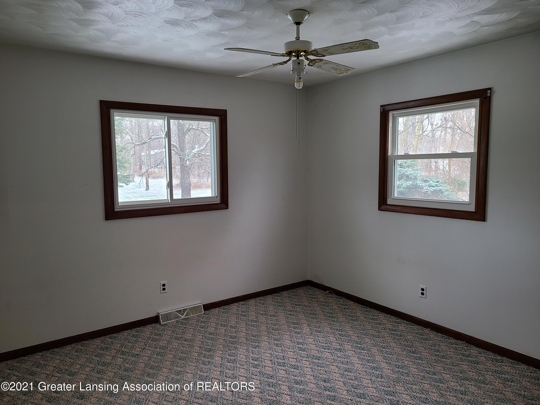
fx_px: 406
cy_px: 202
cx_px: 270
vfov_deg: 53.1
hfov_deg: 67.3
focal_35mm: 26
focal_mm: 5.4
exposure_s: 1/59
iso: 50
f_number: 1.8
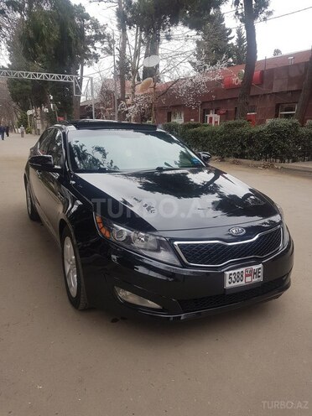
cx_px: 156
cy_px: 208
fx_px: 312
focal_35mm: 26
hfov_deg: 53.1
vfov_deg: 67.3
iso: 40
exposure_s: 1/223
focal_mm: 4.2
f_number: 1.7
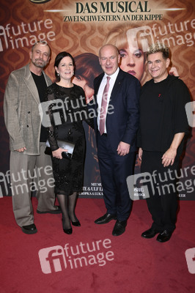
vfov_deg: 55.8
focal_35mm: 34
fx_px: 277
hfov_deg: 38.8
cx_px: 98
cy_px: 146
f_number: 5.6
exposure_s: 1/250
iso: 1250
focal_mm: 34
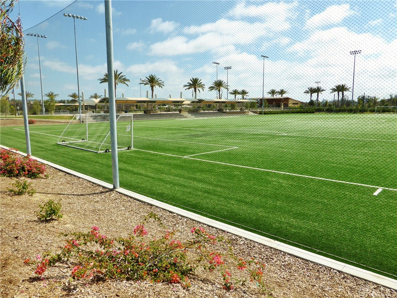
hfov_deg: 69.4
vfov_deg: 54.9
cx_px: 198
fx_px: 287
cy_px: 149
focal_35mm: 25
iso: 100
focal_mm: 4.3
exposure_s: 1/1300
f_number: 3.3
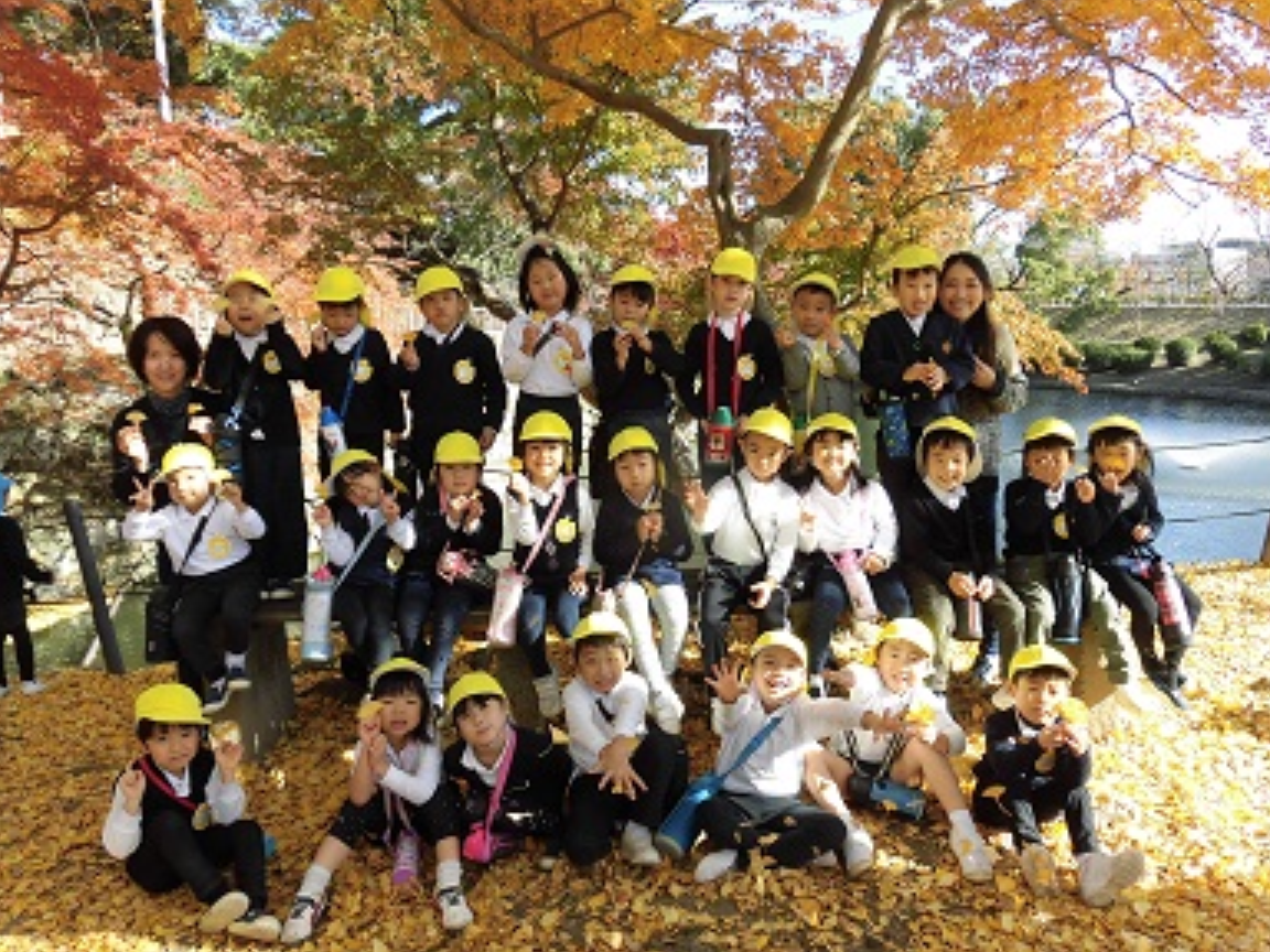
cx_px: 638
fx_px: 917
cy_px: 479
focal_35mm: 25
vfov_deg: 54.9
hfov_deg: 69.4
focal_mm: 4.3
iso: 100
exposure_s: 1/250
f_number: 3.1
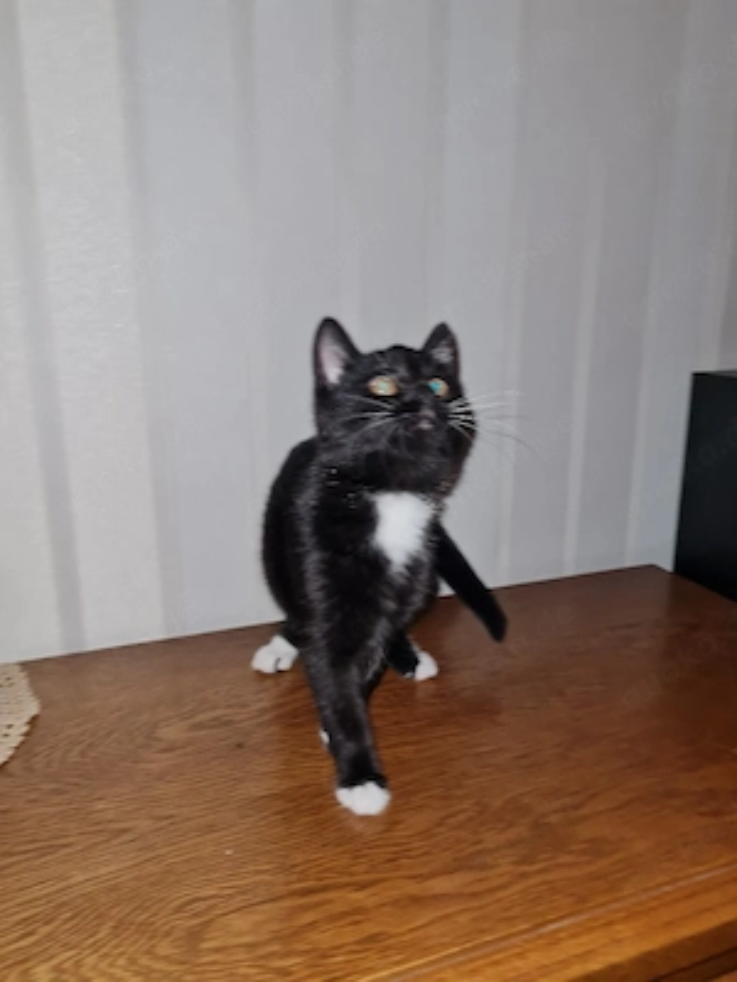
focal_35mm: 26
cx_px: 368
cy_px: 491
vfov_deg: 67.3
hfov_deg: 53.1
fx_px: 738
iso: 400
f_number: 1.8
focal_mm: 5.4
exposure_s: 1/50
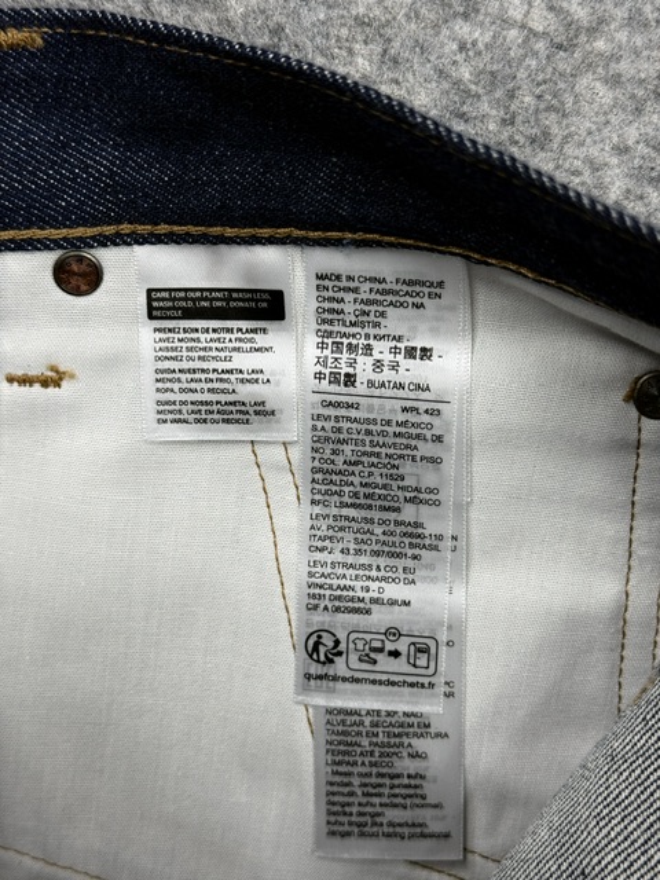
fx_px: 1220
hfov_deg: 30.3
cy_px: 440
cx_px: 330
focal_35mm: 48
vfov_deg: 39.7
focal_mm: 6.76
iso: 50
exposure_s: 1/155
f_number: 1.78
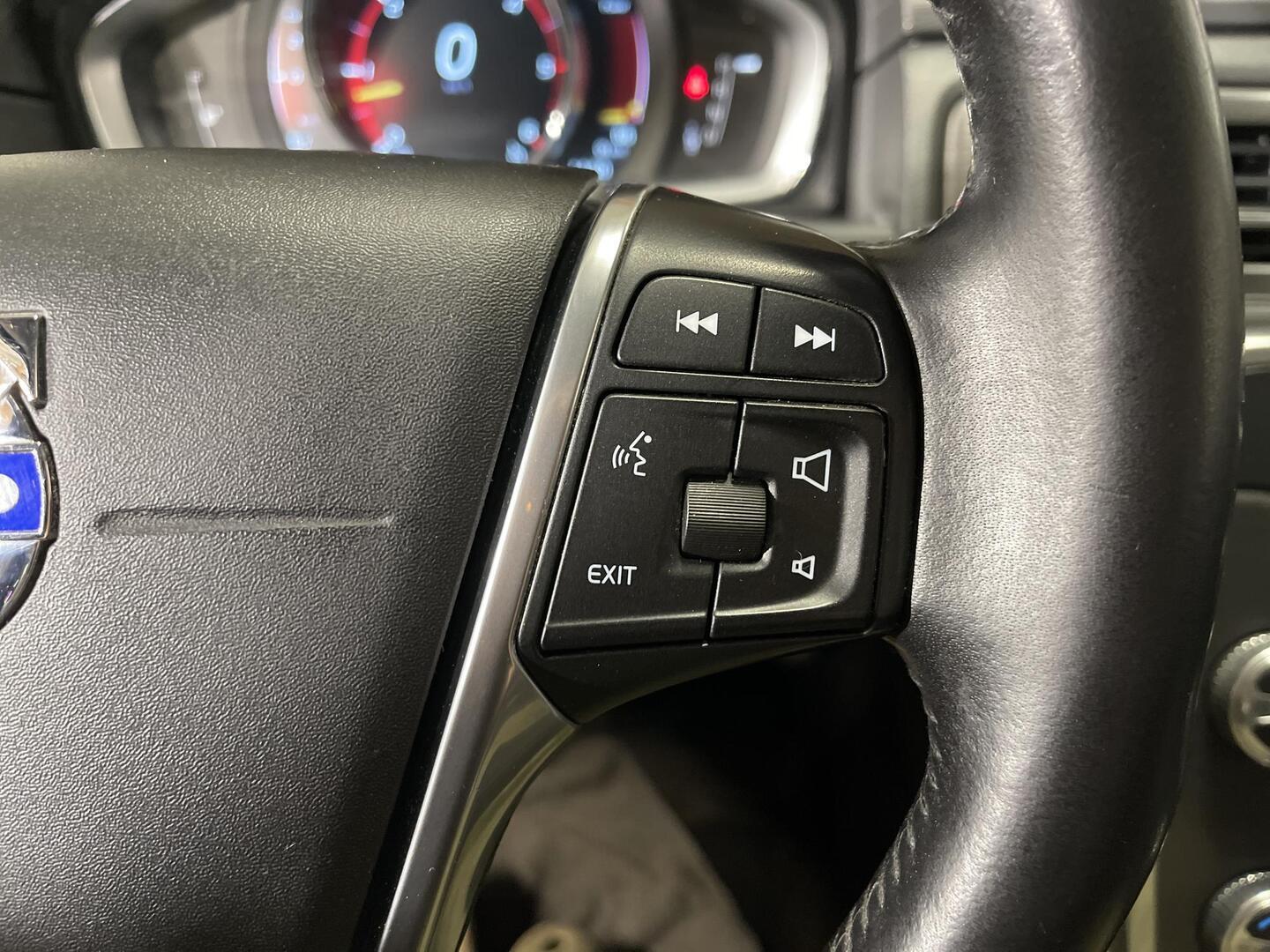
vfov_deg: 53.1
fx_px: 954
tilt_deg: -32.5
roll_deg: +1.5
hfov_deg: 67.3
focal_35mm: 26
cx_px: 635
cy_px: 476
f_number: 1.6
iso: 500
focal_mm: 5.1
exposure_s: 1/25
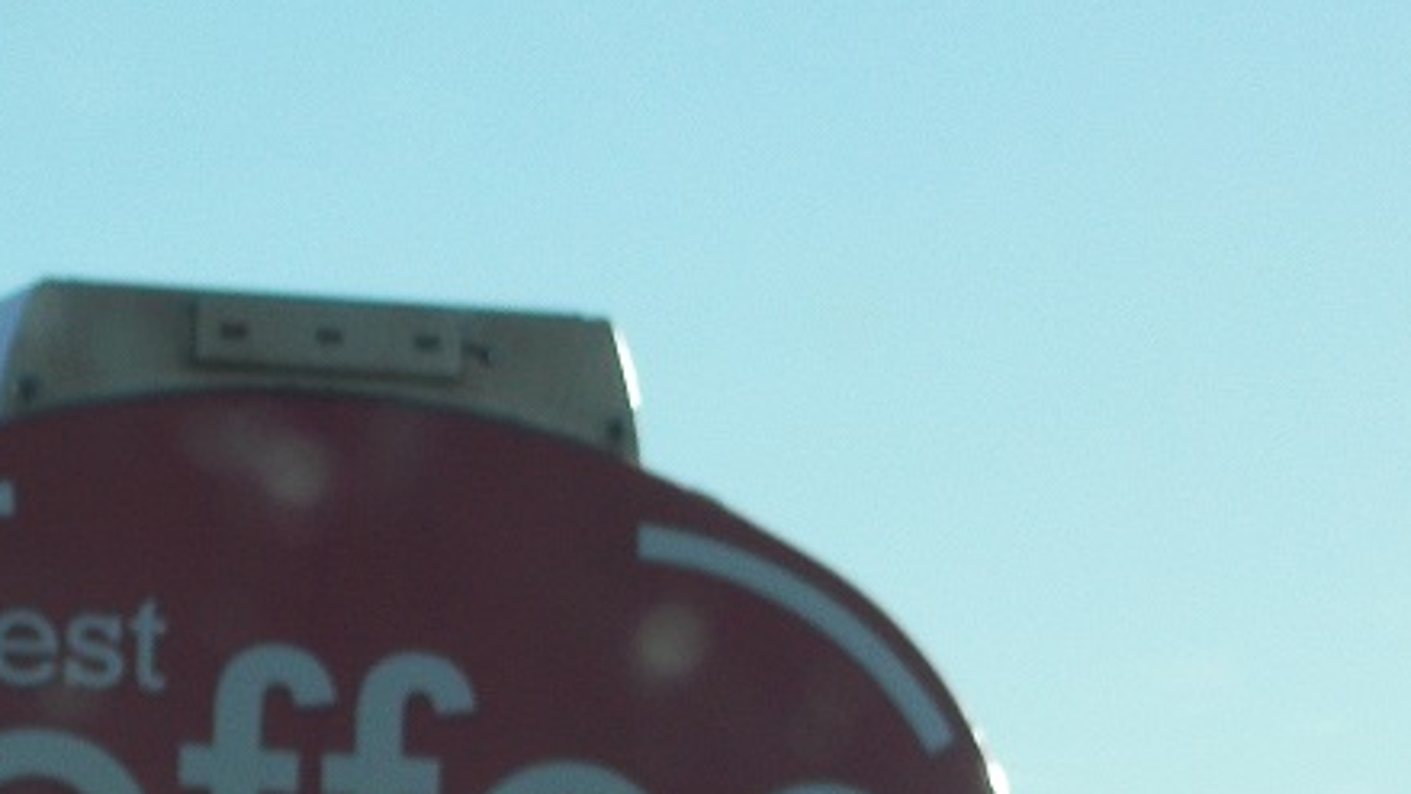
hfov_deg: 6.3
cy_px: 828
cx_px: 16
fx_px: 12796
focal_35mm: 342
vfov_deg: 3.5
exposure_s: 1/200
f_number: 6.5
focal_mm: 23
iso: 80
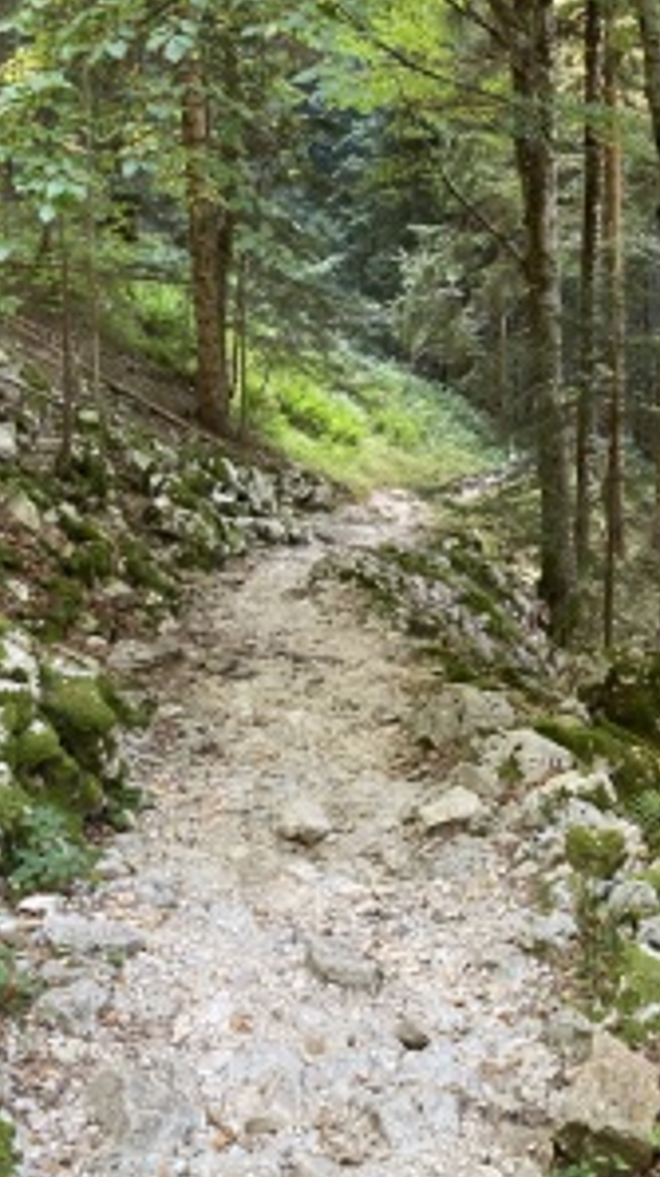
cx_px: 340
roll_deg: +2.4
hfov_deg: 28.9
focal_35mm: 41
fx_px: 1279
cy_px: 431
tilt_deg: -10.5
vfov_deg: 48.9
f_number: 1.8
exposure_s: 1/60
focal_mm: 3.99
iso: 320
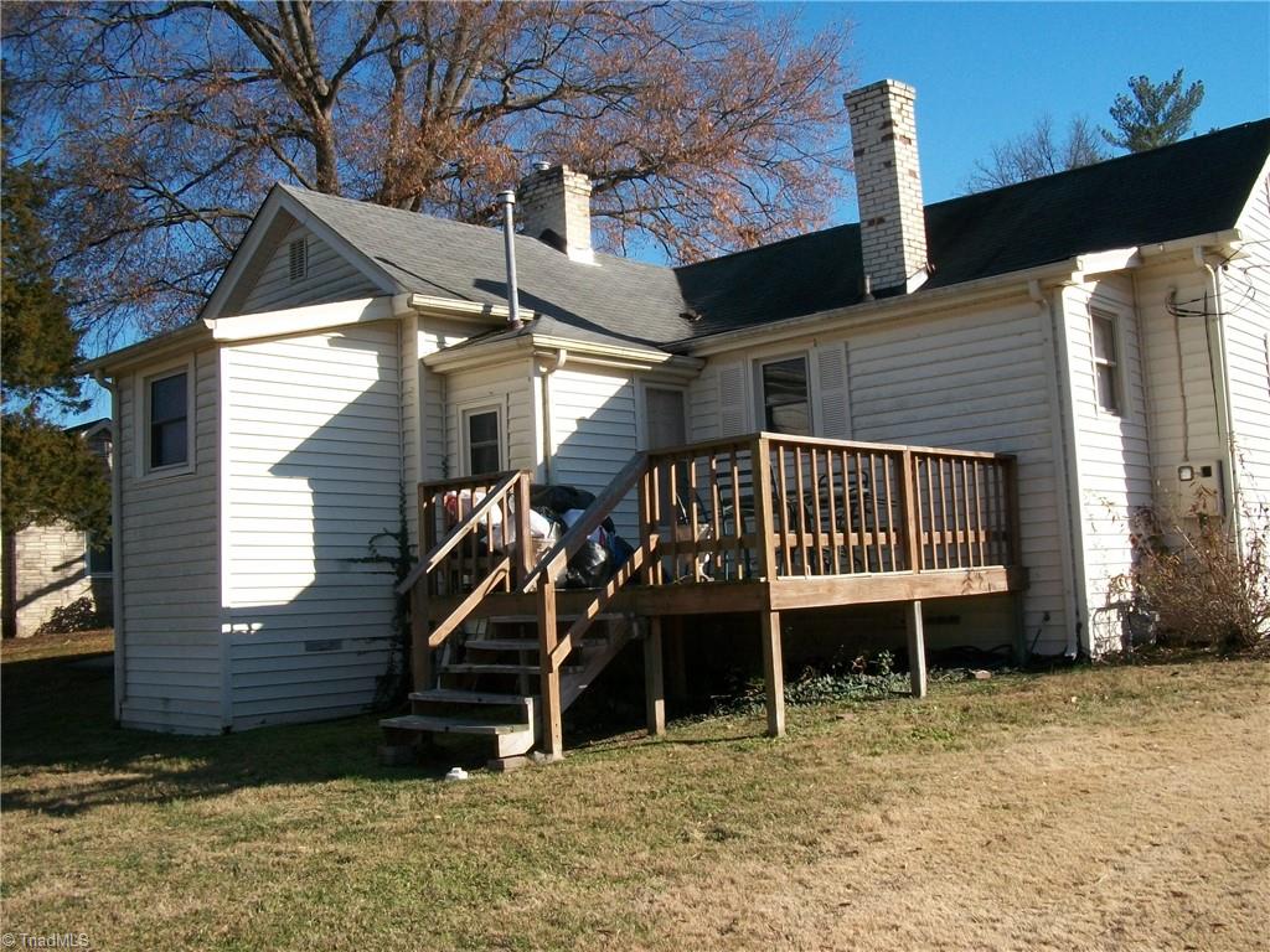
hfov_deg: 56.8
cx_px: 635
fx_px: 1174
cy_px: 476
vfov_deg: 44.2
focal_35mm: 32
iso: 80
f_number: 5.5
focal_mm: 5.7
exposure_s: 1/320
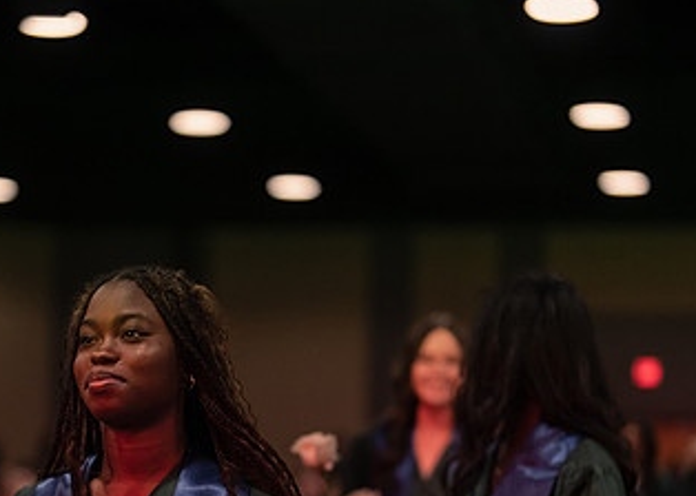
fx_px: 1936
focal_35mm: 98
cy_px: 447
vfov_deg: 14.5
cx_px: 219
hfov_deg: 20.3
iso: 1250
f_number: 1.2
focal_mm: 50
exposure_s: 1/500
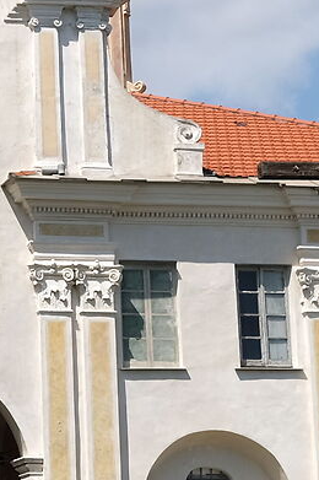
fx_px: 1718
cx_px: -180
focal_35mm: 129
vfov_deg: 15.9
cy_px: 156
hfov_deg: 10.2
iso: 80
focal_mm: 14
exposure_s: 1/480
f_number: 5.6
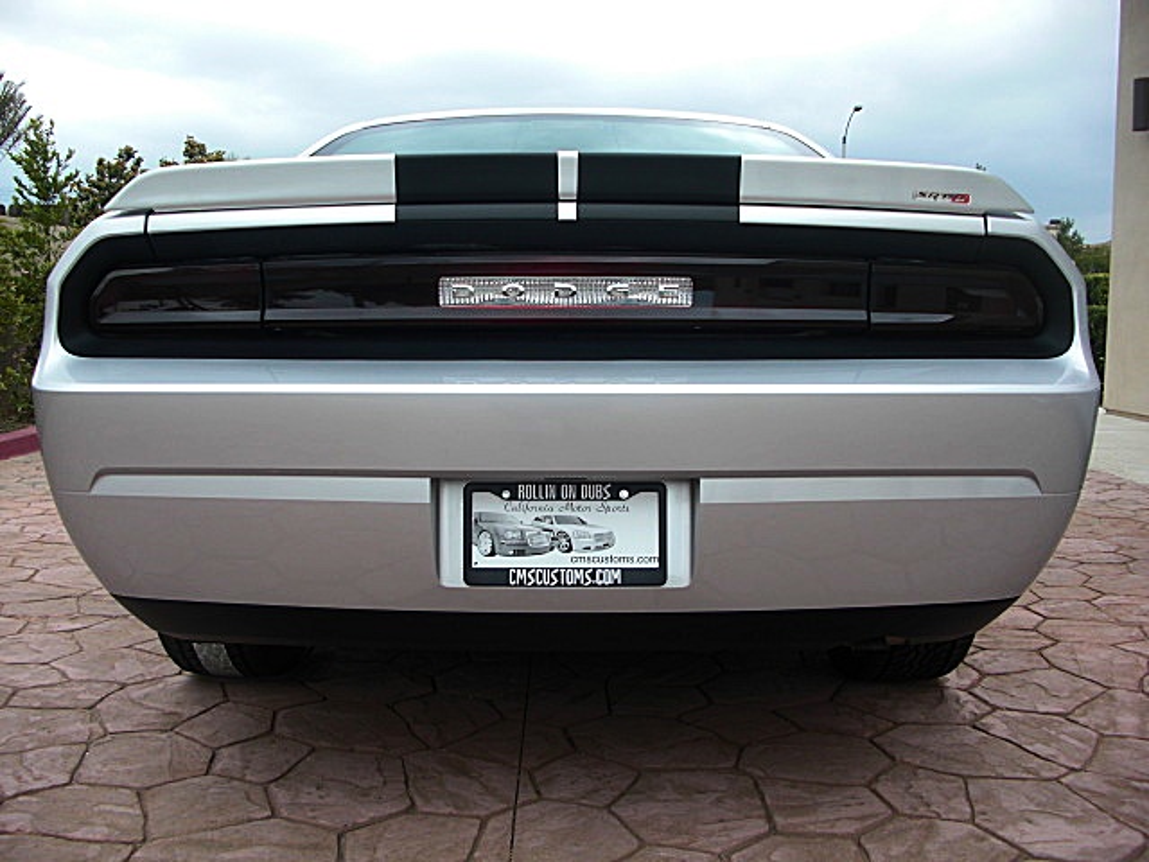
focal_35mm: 36
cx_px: 574
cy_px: 431
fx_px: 1195
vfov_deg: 39.7
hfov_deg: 51.4
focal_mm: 6.3
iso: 50
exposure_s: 1/250
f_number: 2.8
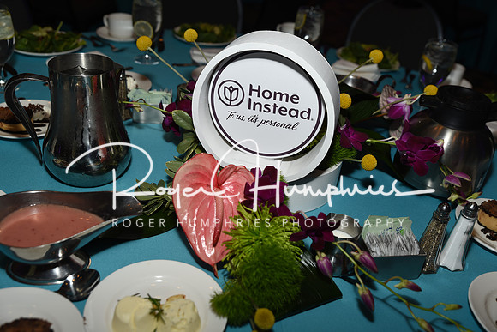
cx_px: 248
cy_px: 166
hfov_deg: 53.1
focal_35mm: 36
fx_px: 497
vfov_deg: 36.9
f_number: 4
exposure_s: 1/60
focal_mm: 36
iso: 100
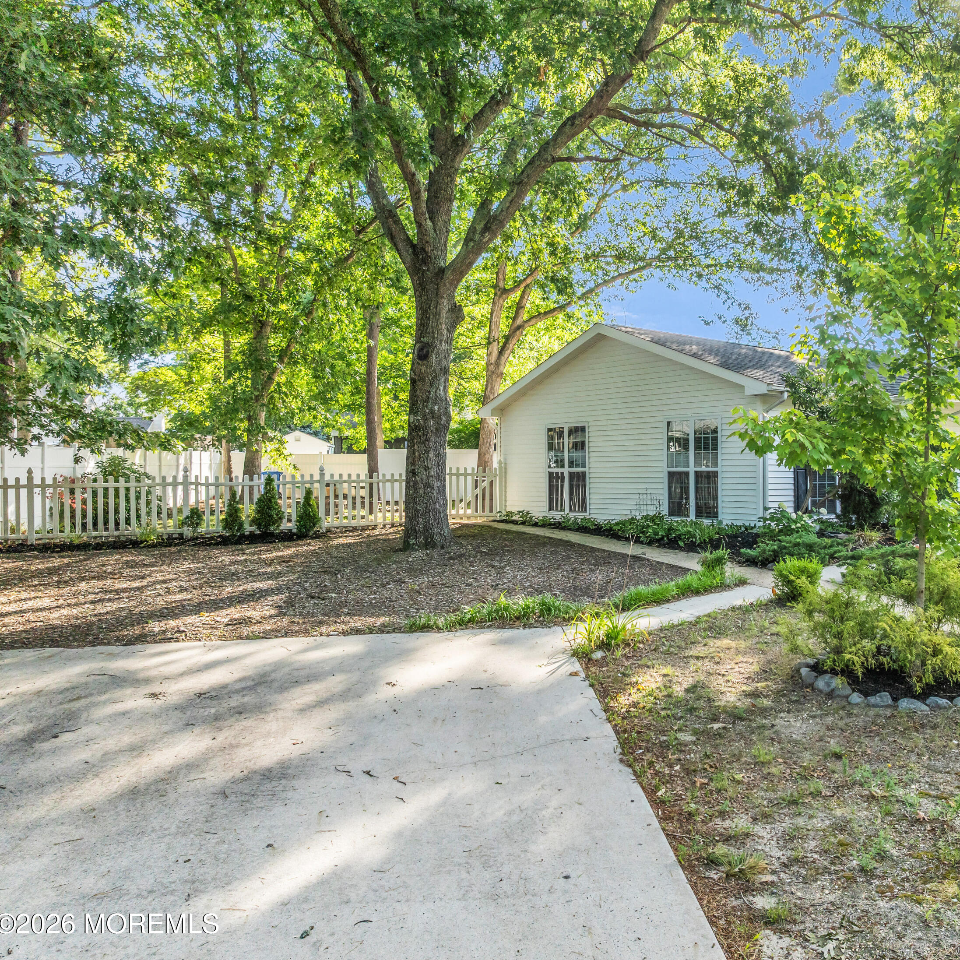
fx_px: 910
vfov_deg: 55.6
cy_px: 477
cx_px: 650
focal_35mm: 29
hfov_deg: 54.4
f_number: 2.8
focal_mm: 12.29
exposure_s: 1/1250
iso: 400
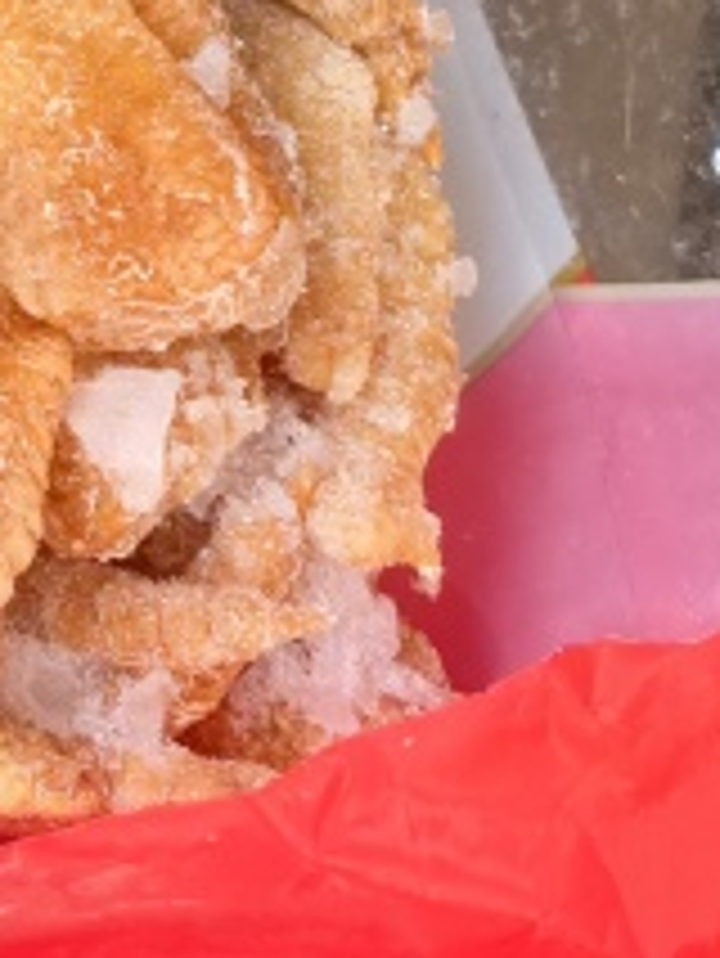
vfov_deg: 13.5
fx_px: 3740
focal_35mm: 135
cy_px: -578
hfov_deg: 9.6
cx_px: -1053
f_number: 2.8
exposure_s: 1/100
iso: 50
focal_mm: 5.75
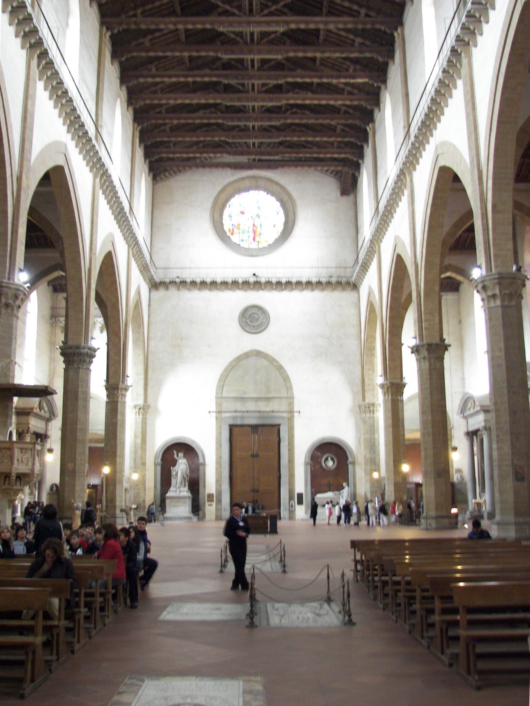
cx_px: 265
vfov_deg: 51.4
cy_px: 353
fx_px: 735
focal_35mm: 36
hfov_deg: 39.7
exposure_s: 1/2
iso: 125
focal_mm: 6
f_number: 2.8
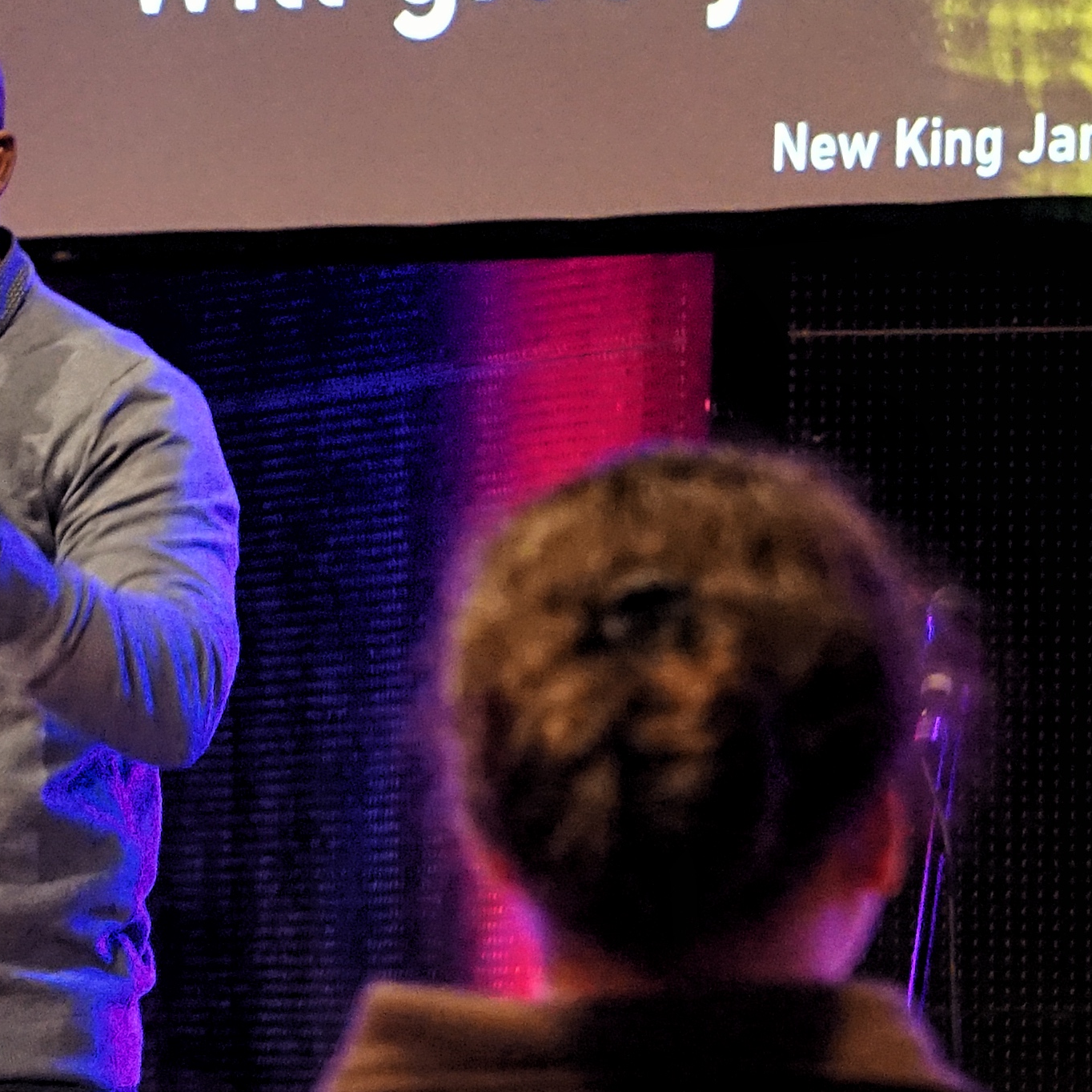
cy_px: 623
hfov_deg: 5.3
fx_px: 11814
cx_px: -448
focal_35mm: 331
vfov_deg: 5.3
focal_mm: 90
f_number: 5.6
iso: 6400
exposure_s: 1/60
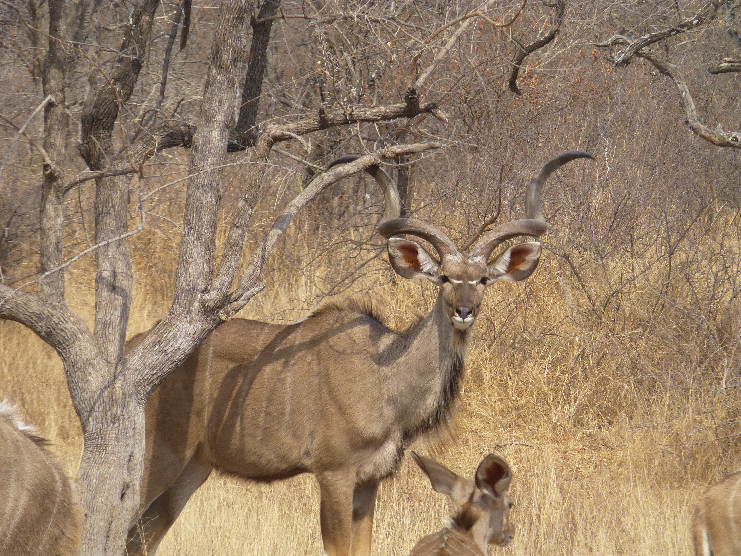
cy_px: 278
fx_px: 10275
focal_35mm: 480
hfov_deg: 4.1
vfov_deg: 3.1
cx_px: 370
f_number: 6.4
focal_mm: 86
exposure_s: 1/250
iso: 100
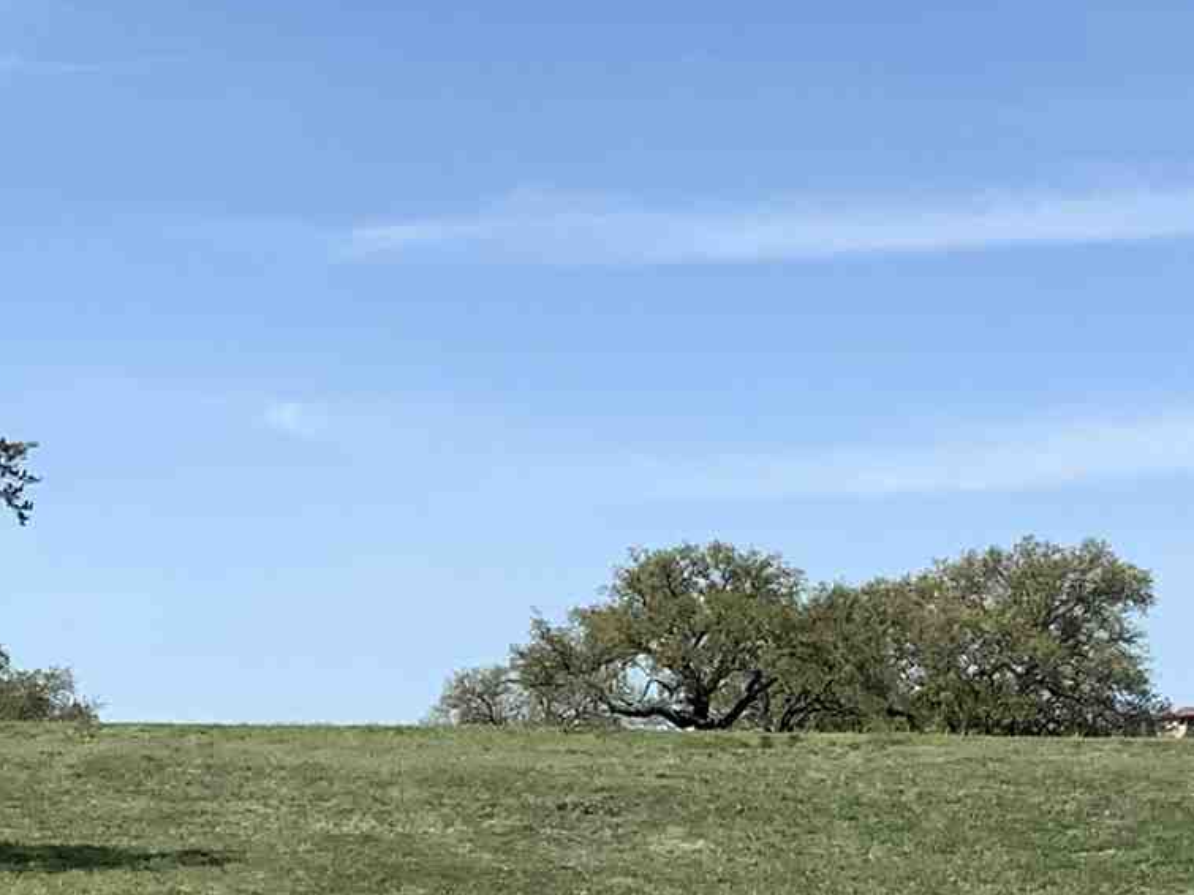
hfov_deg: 16.7
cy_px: 1074
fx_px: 4069
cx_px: 758
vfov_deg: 12.3
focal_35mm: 118
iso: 16
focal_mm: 3
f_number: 1.8
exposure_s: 1/1984
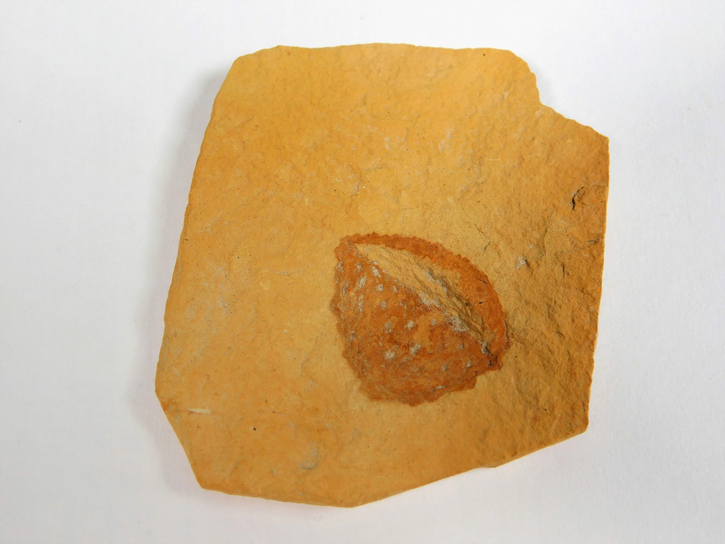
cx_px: 362
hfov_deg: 37.5
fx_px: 1068
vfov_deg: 28.6
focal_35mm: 51
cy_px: 272
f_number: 3.8
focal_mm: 9
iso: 125
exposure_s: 1/160
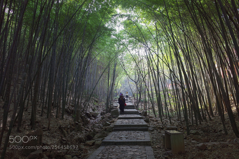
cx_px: 120
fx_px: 186
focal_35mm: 28
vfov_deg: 46.2
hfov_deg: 65.6
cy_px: 80
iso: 320
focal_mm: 18.3
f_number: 4
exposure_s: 1/60
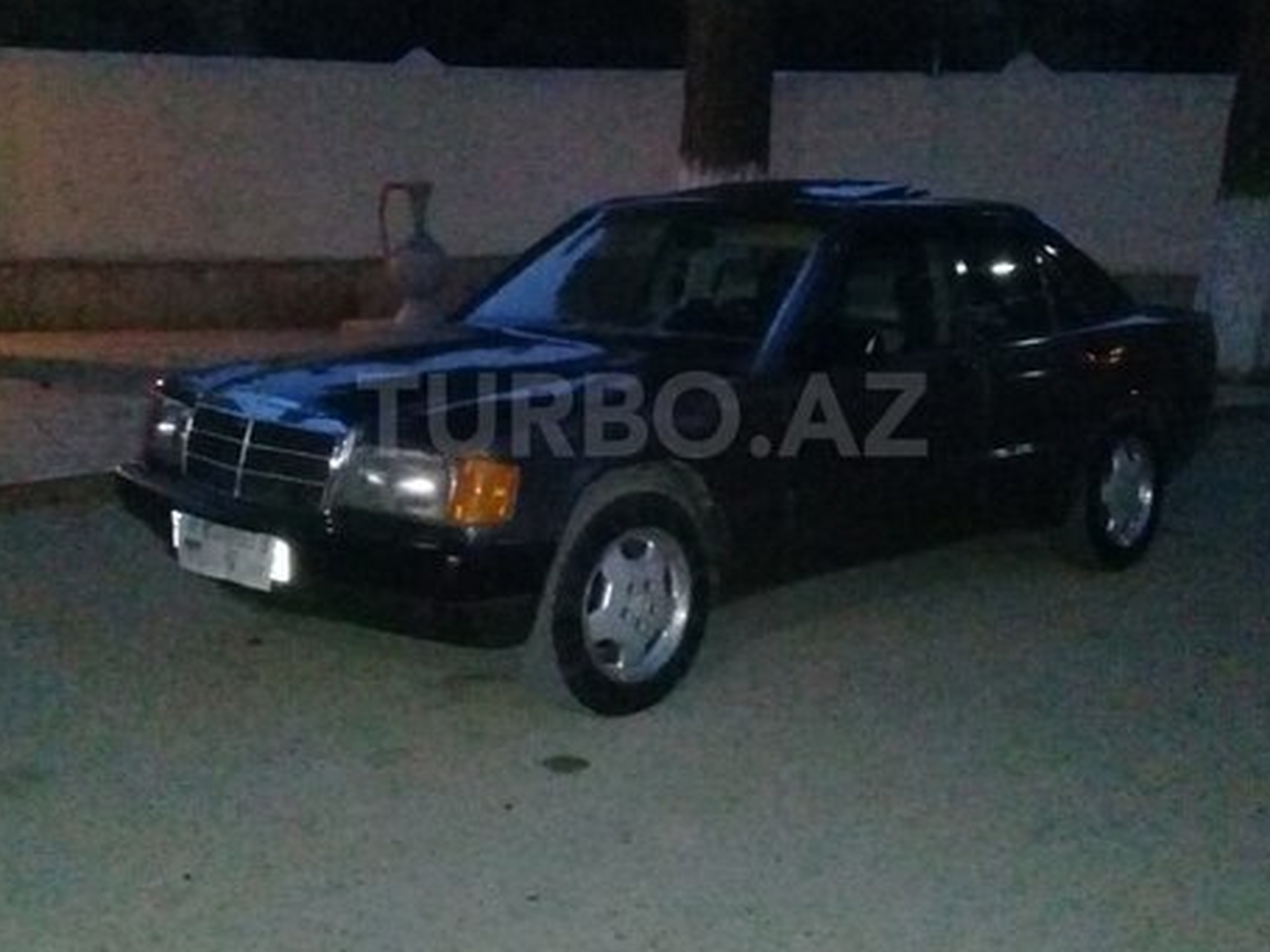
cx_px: 642
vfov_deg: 32.1
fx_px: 1651
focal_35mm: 45
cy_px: 415
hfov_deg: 42.1
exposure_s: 1/17
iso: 1250
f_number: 2.2
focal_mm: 3.3
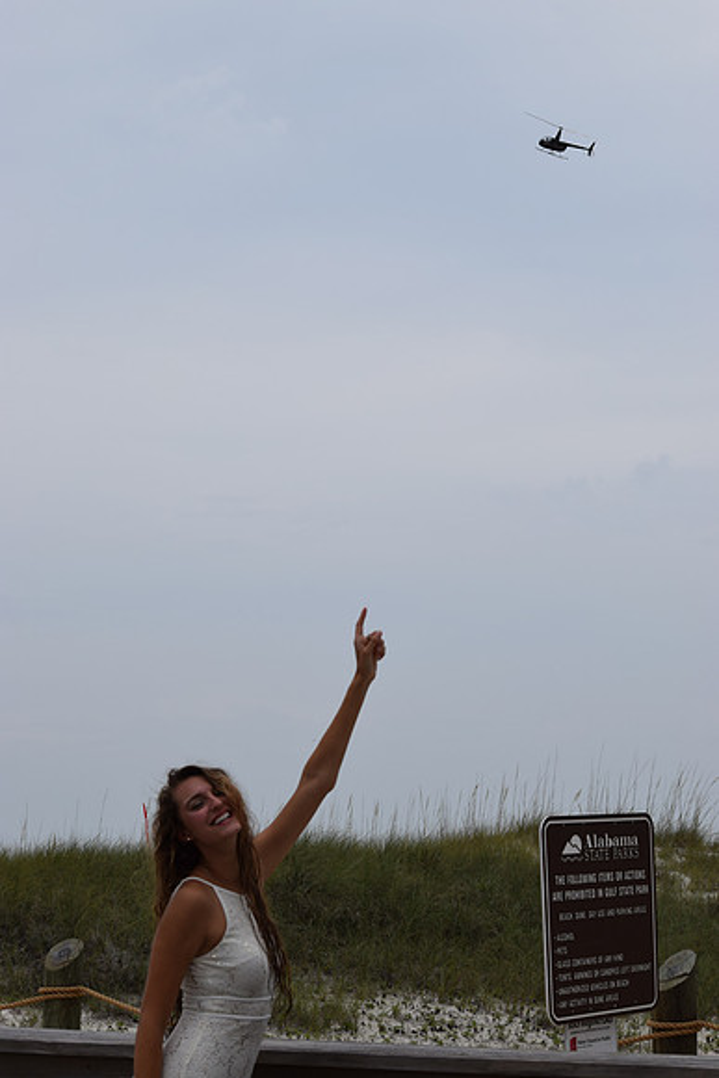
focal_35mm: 82
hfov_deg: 16.6
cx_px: 360
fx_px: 2470
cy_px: 539
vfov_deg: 24.6
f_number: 9
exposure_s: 1/320
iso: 200
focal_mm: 55
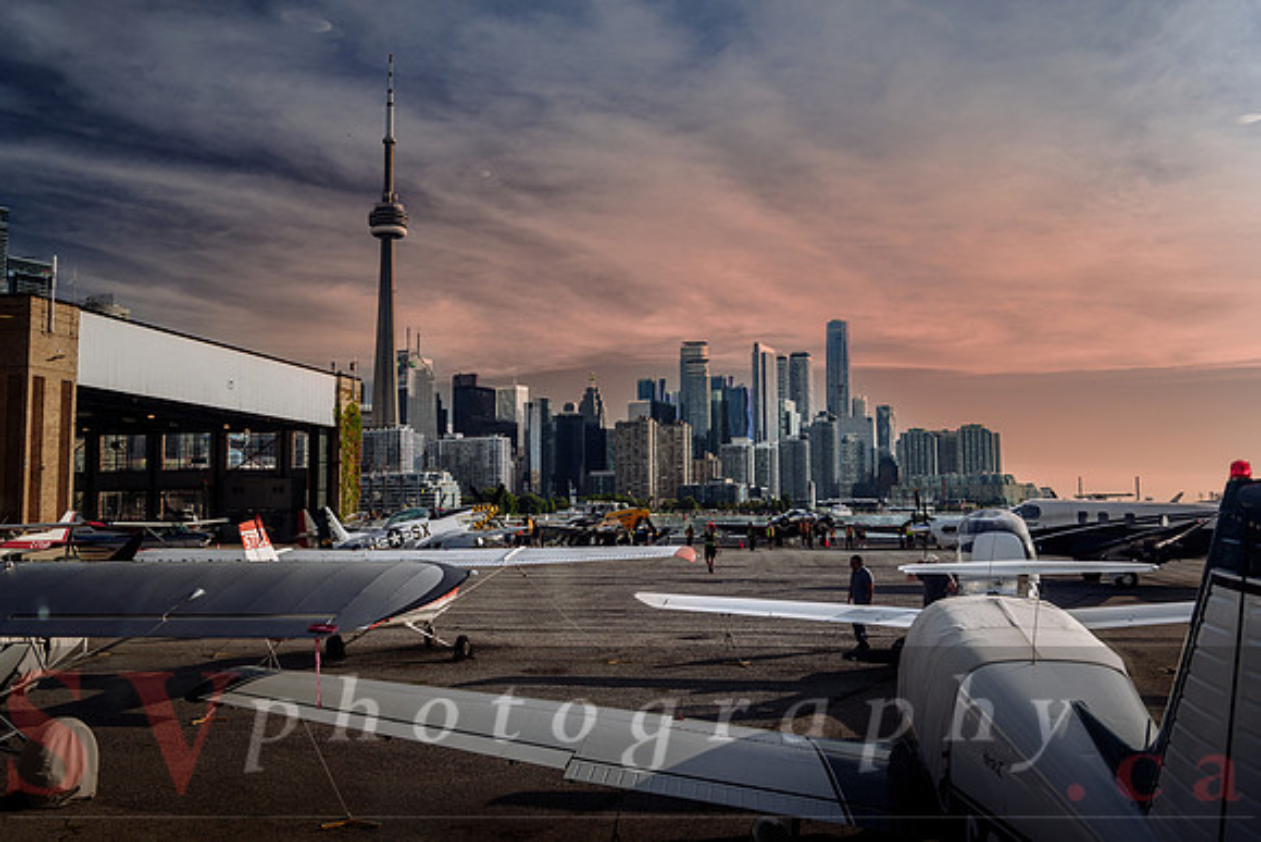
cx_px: 630
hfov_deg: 58.7
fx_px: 1121
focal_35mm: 32
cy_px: 421
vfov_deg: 41.1
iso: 64
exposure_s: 1/250
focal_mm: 32
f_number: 7.1
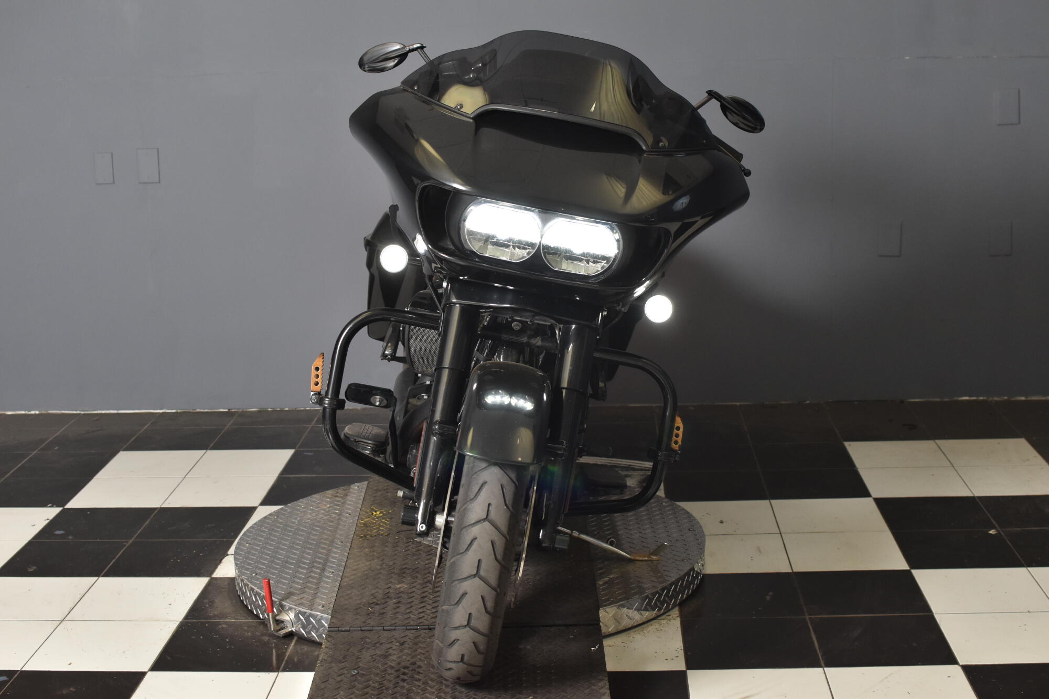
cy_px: 350
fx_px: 1530
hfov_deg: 37.9
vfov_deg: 25.7
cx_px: 524
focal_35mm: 52
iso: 800
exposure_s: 1/160
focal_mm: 35
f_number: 4.5
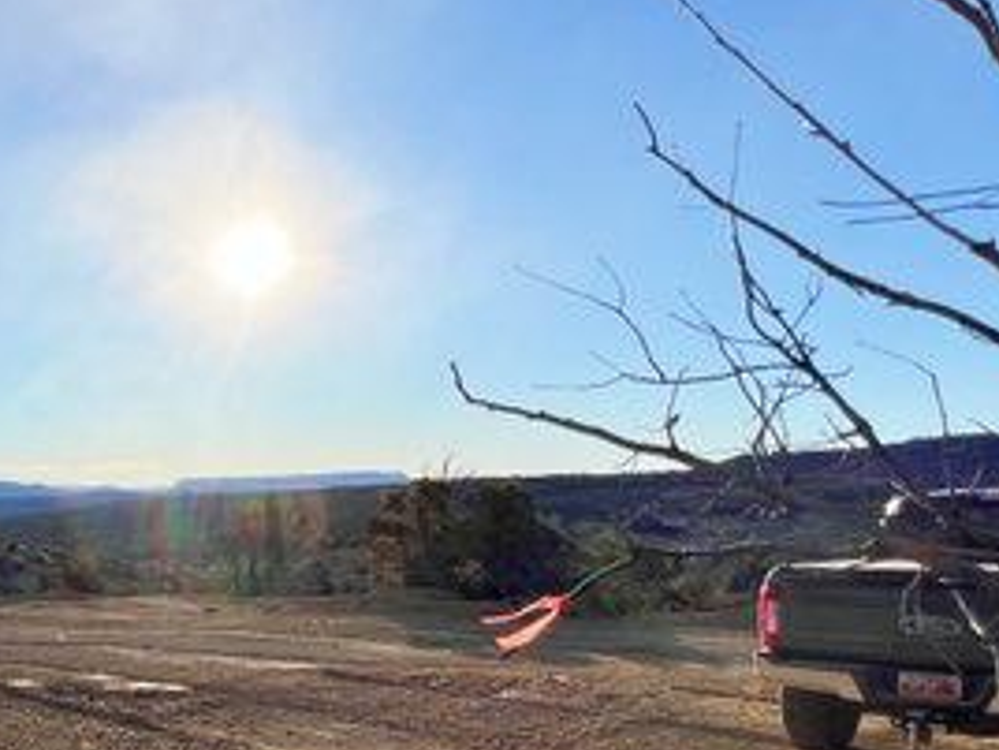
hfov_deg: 46.7
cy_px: 560
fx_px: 895
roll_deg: +1.1
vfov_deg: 44.0
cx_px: -41
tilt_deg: -5.1
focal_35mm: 31
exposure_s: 1/3125
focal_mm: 1.57
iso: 32
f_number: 1.8
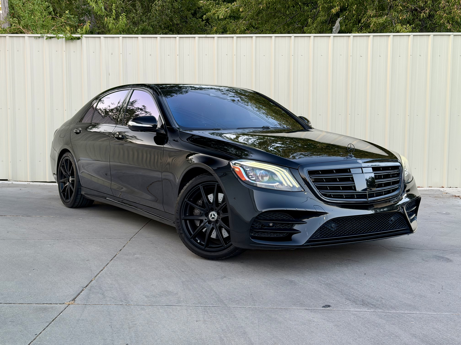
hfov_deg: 39.7
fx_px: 639
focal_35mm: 48
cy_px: 172
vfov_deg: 30.3
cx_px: 230
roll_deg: -0.6
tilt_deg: -5.2
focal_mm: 6.76
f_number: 1.78
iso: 100
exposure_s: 1/60
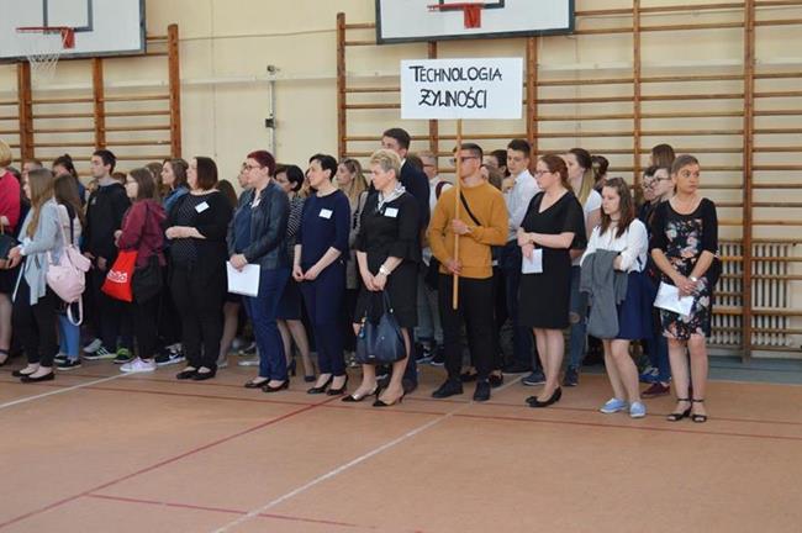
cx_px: 401
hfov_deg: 35.1
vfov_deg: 23.7
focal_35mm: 57
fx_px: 1269
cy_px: 266
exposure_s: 1/60
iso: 800
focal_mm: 38
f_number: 4.8
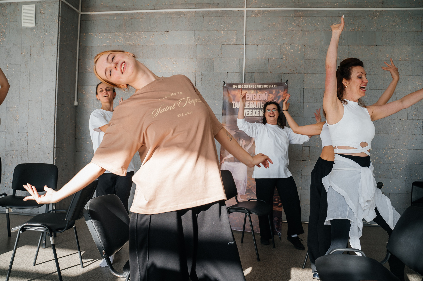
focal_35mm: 30
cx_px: 203
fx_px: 351
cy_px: 141
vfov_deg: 43.7
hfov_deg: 62.1
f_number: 4.5
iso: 200
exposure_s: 1/250
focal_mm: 28
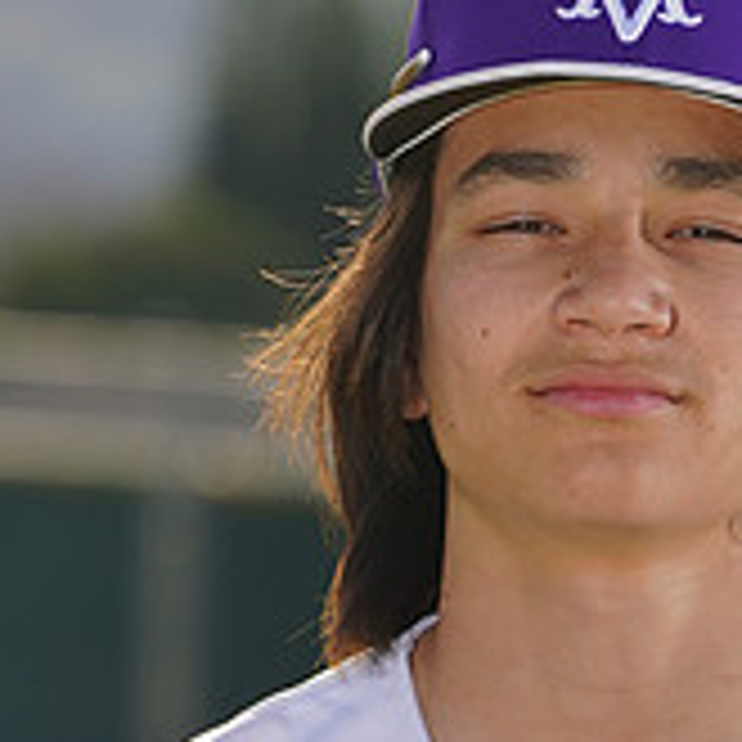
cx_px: 677
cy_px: 908
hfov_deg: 2.3
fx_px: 18382
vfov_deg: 2.3
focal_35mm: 758
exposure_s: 1/250
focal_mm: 253
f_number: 9
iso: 100
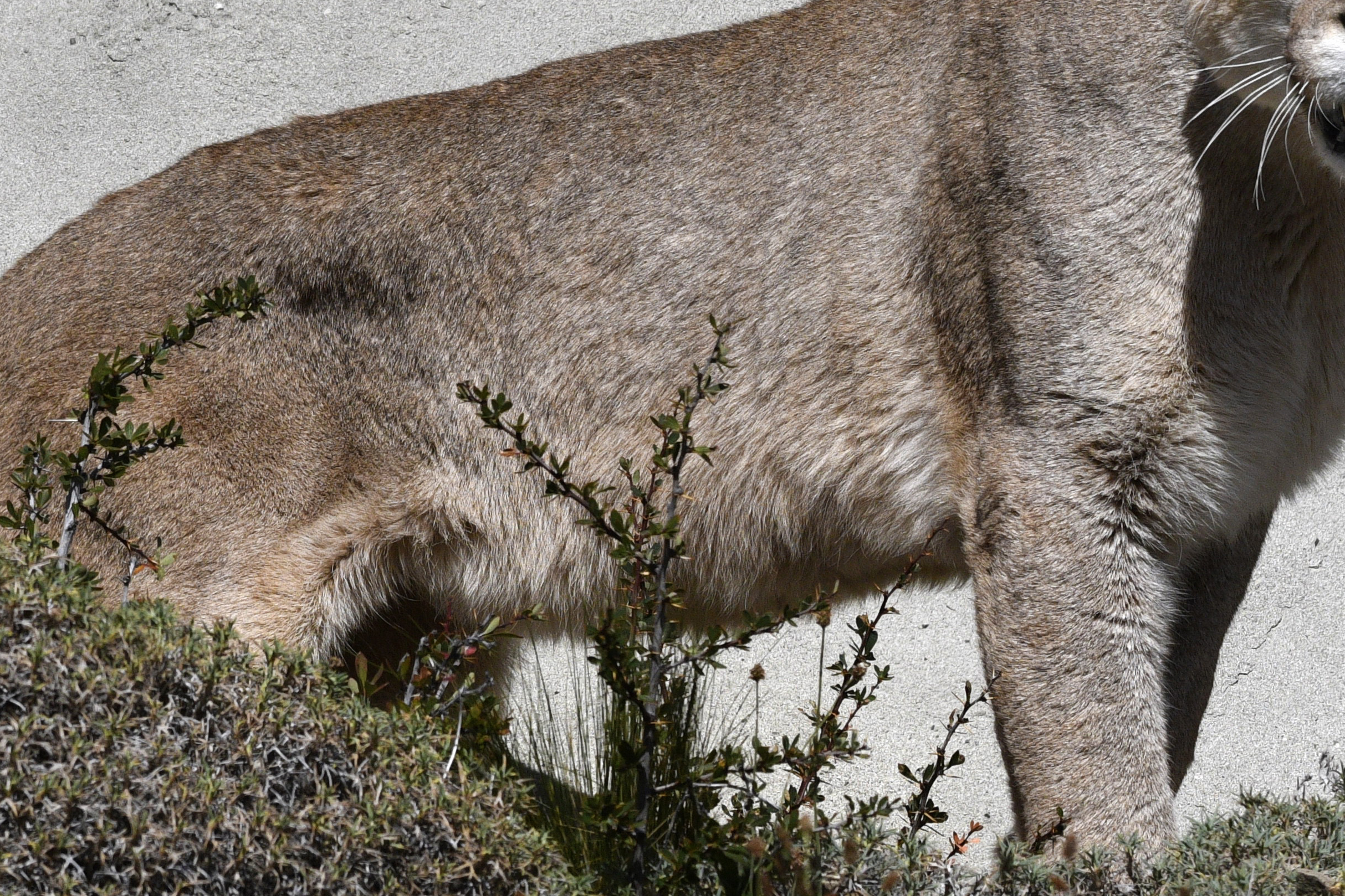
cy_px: 419
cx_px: 1072
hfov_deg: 2.2
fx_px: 34706
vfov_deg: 1.5
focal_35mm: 929
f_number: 8
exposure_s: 1/4000
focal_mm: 270
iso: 800
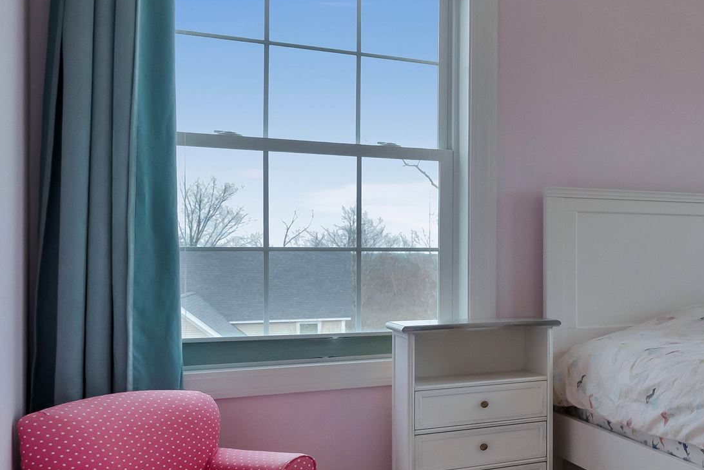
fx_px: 880
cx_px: 959
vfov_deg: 29.9
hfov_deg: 31.3
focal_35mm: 45
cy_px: 270
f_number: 8
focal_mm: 16
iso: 800
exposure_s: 1/200
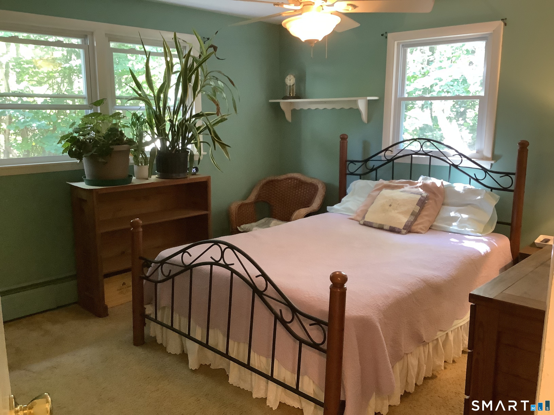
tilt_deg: -11.7
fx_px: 496
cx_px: 277
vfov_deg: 45.4
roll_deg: +1.2
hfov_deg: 58.4
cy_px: 208
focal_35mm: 31
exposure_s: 1/30
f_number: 2.4
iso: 400
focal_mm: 3.3
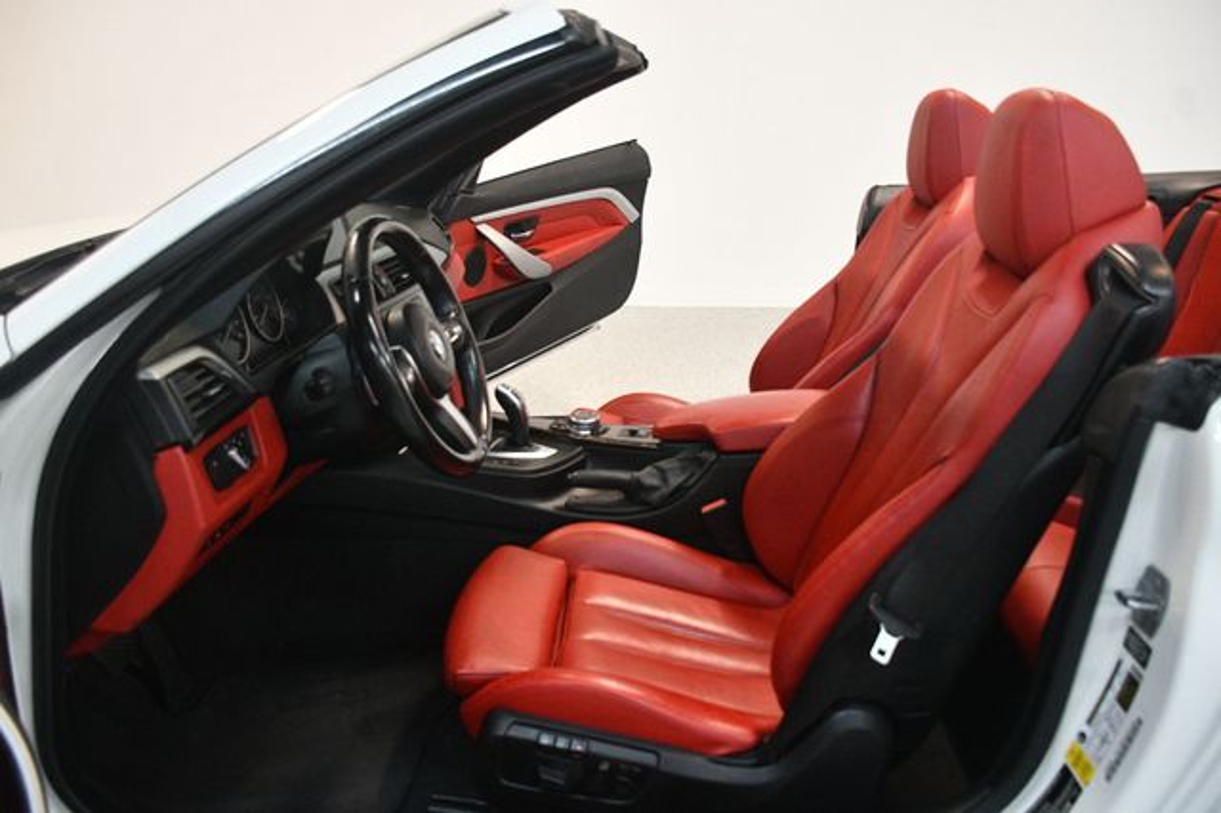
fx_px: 1017
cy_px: 406
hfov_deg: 62.0
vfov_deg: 43.6
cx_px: 610
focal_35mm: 30
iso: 2500
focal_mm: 20
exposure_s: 1/125
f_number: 3.5
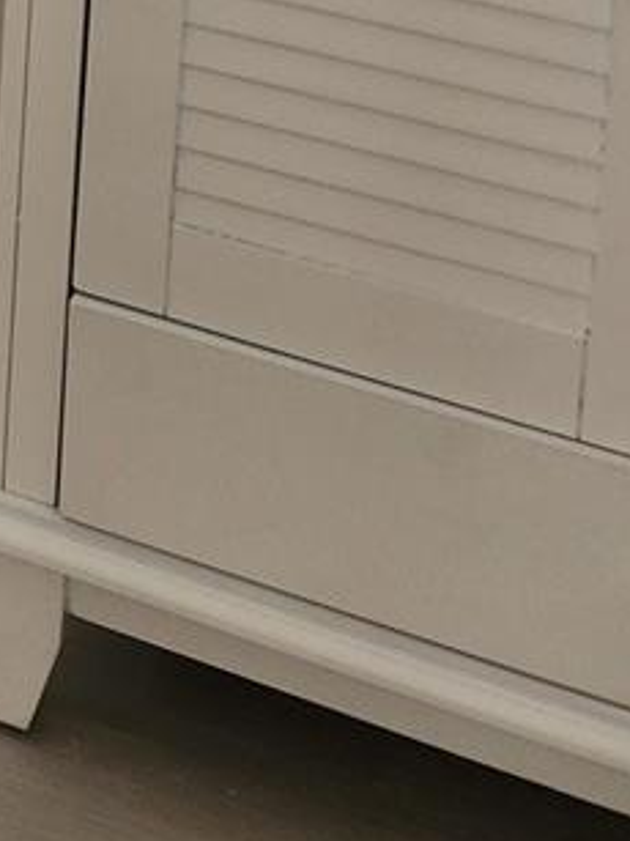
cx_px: -301
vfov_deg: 17.3
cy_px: -726
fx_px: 2185
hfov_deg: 15.2
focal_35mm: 90
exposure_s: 1/180
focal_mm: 6.4
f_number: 1.8
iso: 80
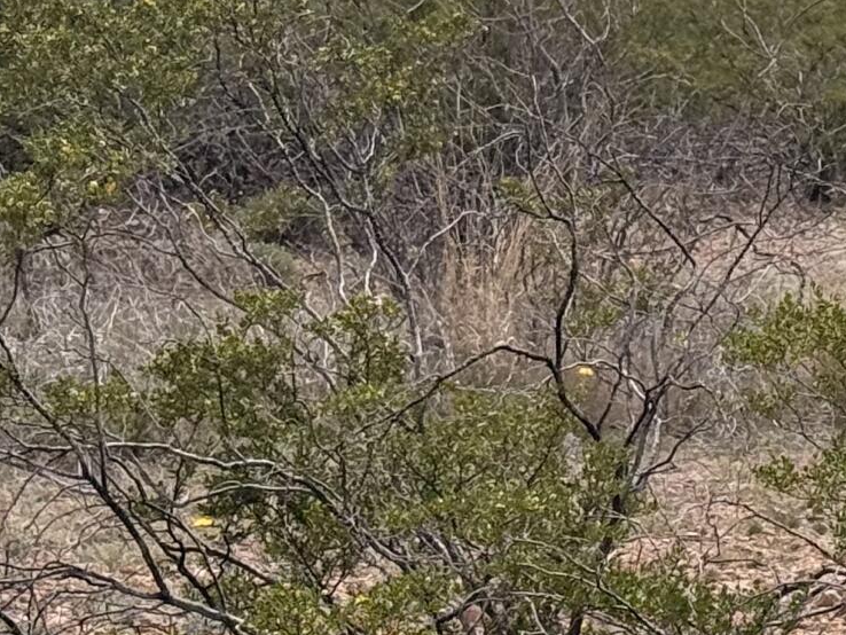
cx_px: 1203
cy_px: 296
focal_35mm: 195
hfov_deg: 9.9
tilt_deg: -2.9
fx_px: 4767
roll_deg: -1.6
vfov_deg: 7.6
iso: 64
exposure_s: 1/6536
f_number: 1.78
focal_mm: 6.76
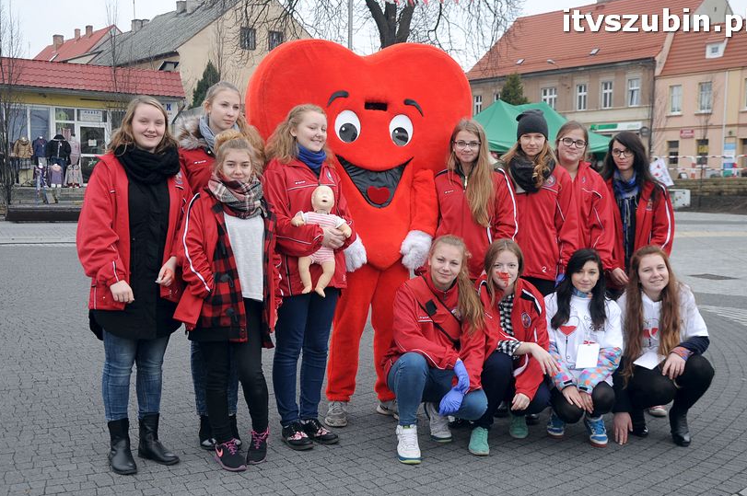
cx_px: 379
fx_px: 912
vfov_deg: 30.4
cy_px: 253
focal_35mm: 44
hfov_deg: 44.5
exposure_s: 1/160
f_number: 6.3
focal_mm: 28
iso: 200
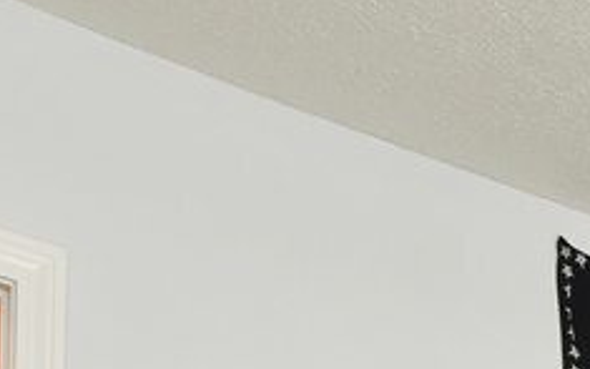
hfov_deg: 11.4
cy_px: 1212
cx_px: 1780
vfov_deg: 9.5
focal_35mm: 97
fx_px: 1560
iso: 900
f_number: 7.1
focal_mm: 14
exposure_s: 1/60
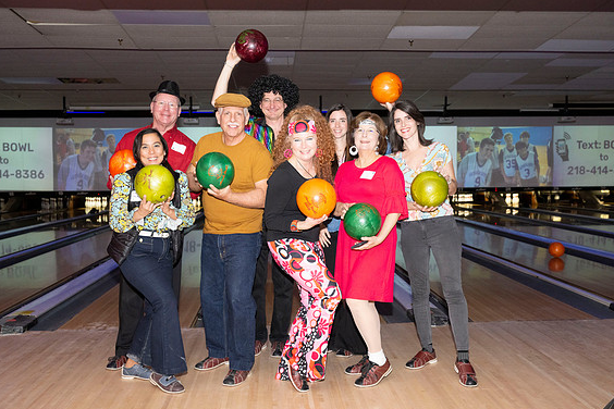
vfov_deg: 35.9
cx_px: 304
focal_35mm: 37
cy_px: 209
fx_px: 631
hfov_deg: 51.9
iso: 1600
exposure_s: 1/100
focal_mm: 36
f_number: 5.6
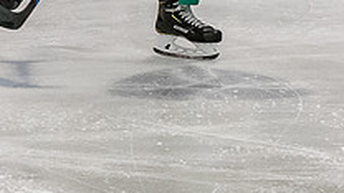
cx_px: 214
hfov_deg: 3.7
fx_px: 5391
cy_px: -116
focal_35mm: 591
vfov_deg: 2.1
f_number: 4
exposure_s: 1/800
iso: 2000
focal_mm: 86
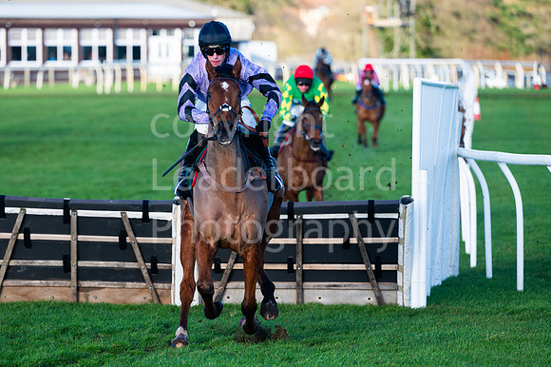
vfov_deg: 6.1
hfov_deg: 9.1
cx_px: 251
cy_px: 179
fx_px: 3466
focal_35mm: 227
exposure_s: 1/1250
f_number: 3.5
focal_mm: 185
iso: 320
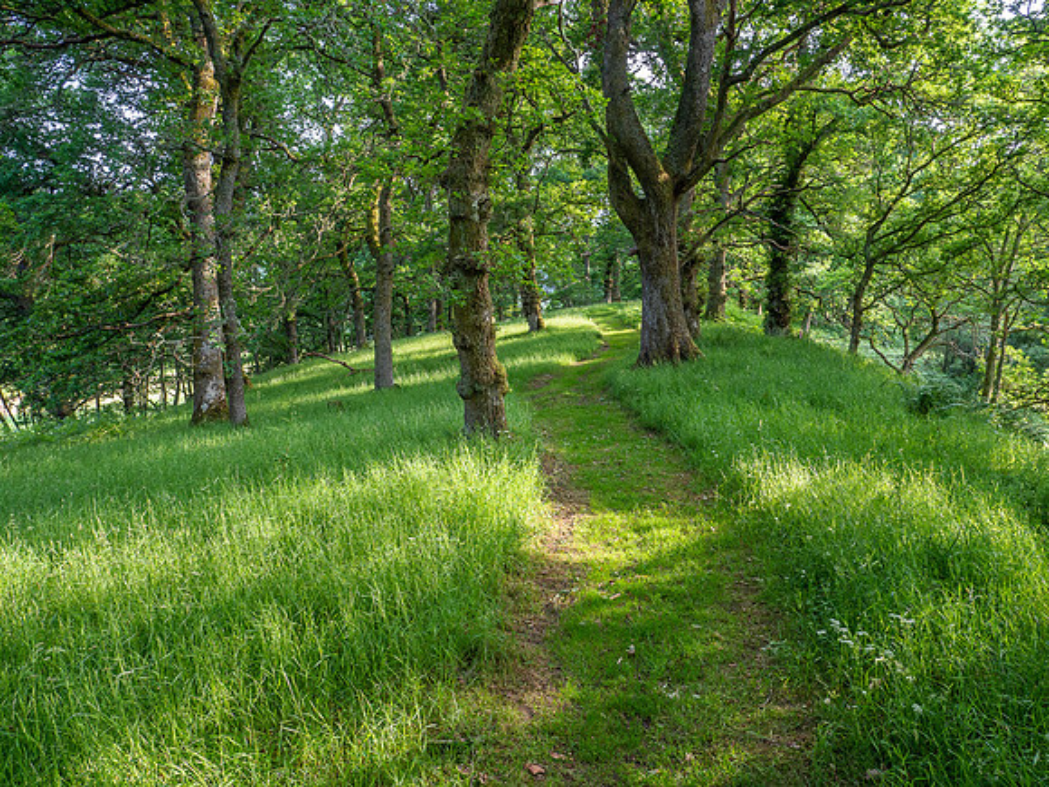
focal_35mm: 25
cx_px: 524
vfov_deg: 54.2
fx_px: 768
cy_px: 394
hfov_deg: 68.6
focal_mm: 12
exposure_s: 1/25
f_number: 6.3
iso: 200
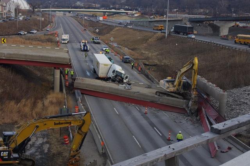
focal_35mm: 52
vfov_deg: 25.9
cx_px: 125
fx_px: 361
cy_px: 83
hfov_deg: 38.2
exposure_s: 1/125
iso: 800
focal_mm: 35
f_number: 11
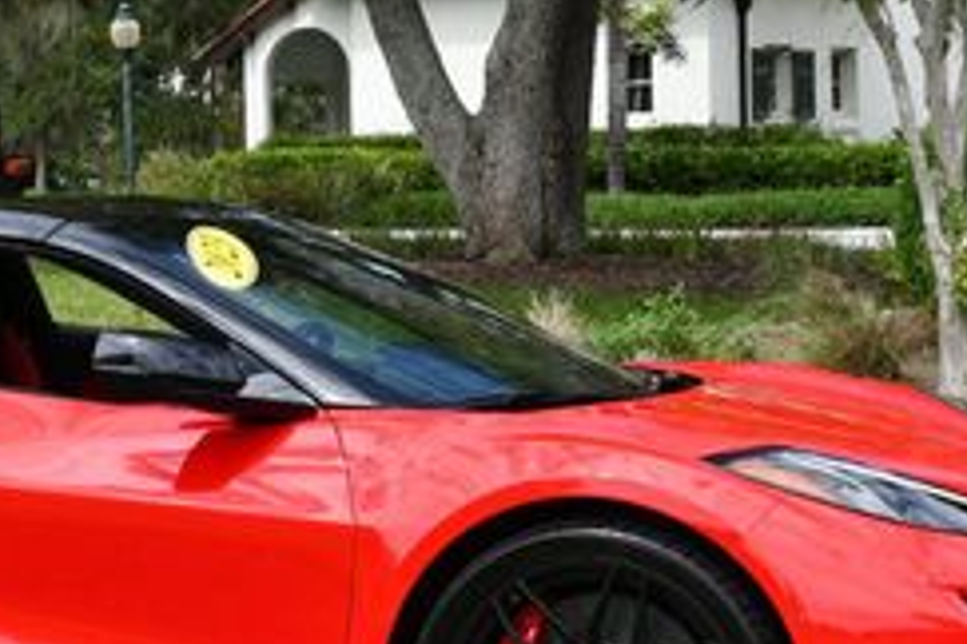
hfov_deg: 17.5
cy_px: 147
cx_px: 211
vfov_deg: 11.8
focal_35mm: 116
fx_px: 3116
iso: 125
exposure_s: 1/250
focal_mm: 22
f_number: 8
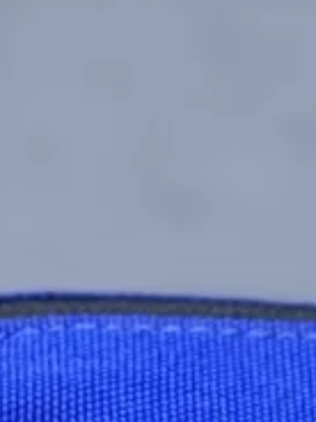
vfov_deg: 5.1
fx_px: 4564
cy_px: 1144
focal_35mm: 375
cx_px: 341
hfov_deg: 4.0
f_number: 1.78
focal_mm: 6.76
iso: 100
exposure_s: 1/50
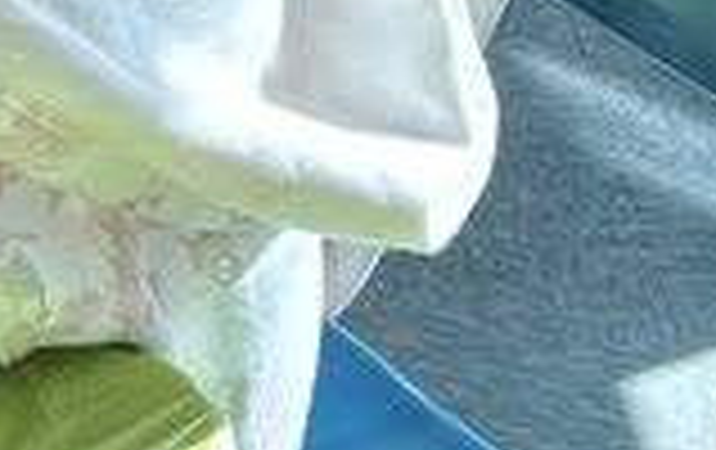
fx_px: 3460
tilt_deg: -22.6
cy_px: -342
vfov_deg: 7.3
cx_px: -982
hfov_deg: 10.3
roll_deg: -1.3
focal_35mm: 177
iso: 80
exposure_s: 1/120
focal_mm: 5.96
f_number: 1.6
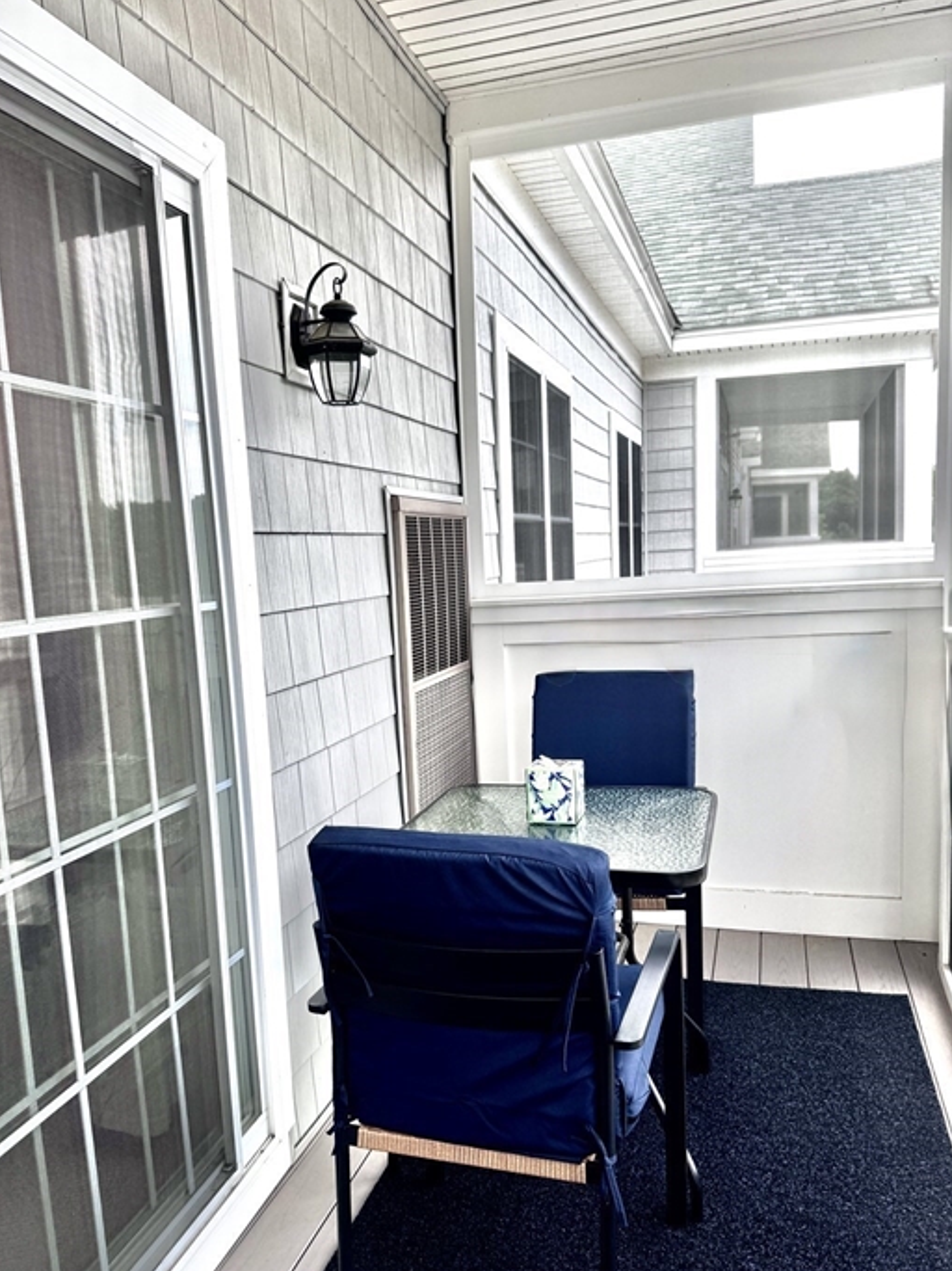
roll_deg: +3.4
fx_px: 990
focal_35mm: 27
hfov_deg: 51.2
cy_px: 689
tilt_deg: -8.3
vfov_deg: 65.2
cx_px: 426
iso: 64
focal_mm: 6.76
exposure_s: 1/140
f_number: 1.78
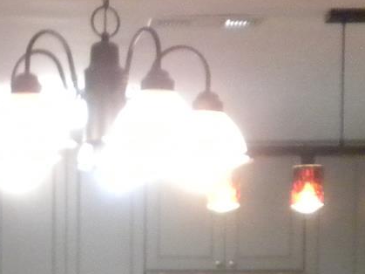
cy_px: 527
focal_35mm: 181
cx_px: 31
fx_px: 1908
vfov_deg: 7.9
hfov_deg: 10.9
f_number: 3.5
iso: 400
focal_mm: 6.6
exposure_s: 1/37
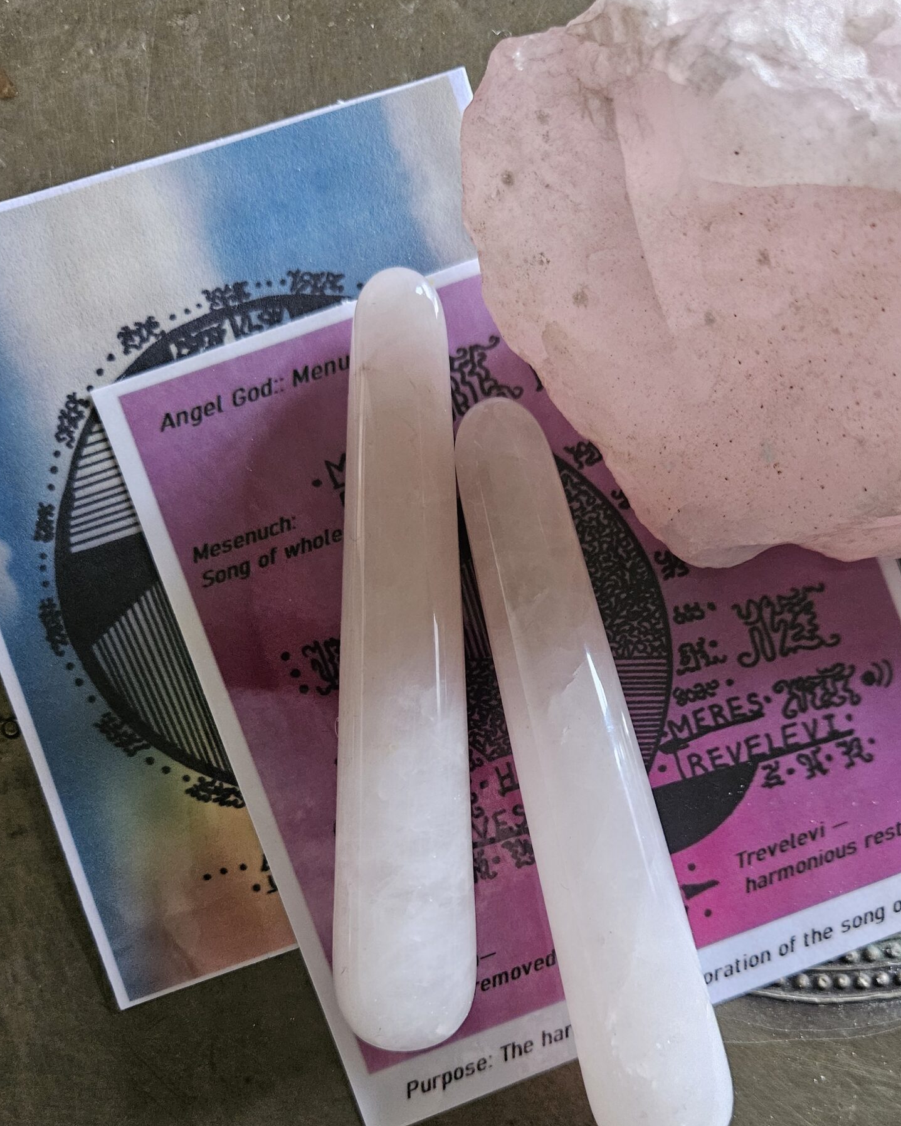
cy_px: 720
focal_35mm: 32
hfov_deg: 45.7
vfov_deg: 54.9
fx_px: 1067
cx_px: 497
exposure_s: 1/120
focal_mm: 5.4
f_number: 1.8
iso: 800
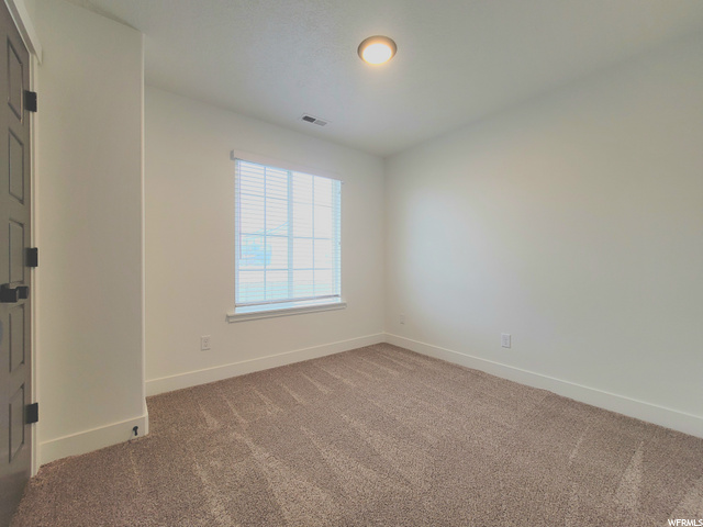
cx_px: 352
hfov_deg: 106.2
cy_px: 264
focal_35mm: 13
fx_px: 264
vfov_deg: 89.9
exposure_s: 1/120
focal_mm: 2.2
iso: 100
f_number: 2.2
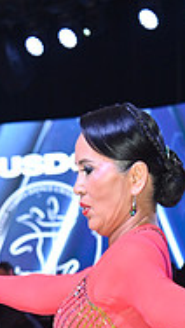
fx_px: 1828
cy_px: 450
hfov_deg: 5.8
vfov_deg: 10.0
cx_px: 32
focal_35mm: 210
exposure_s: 1/200
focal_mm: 65
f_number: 11
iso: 1600
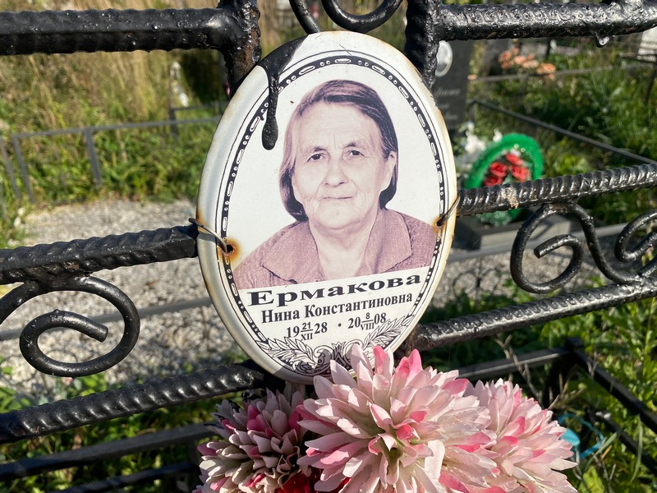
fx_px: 493
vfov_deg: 53.1
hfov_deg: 67.3
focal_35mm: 26
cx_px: 328
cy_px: 246
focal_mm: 4.25
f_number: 1.8
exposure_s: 1/7194
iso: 32
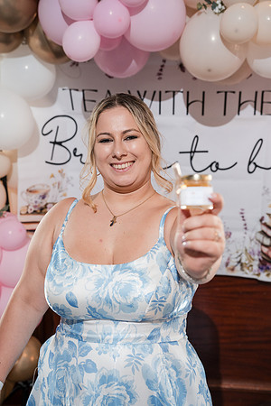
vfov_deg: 41.1
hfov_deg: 28.1
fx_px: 542
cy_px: 203
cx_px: 136
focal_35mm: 48
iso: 2000
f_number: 4
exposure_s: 1/250
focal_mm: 48
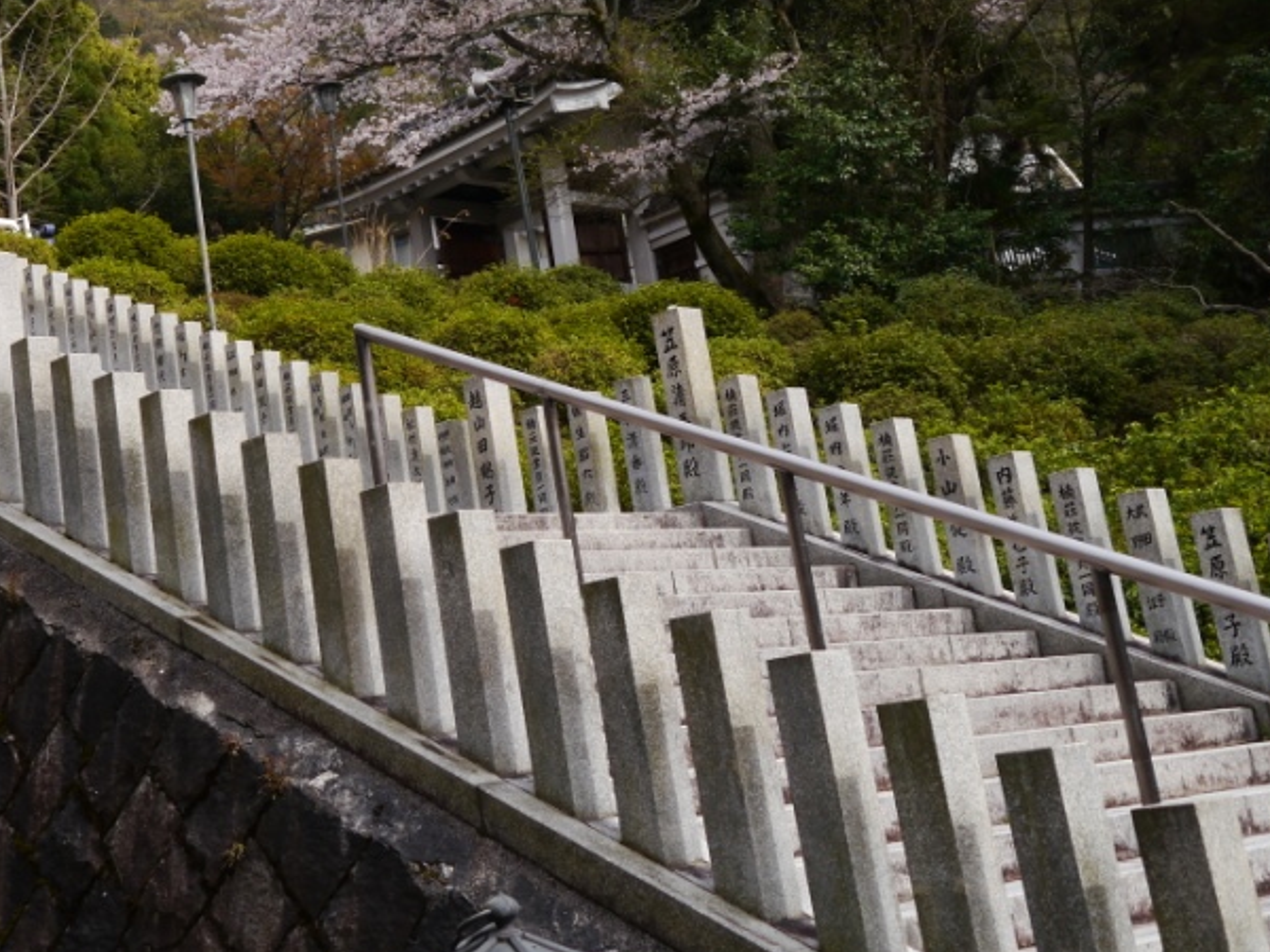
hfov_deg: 32.2
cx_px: 218
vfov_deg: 24.9
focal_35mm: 58
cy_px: 235
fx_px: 2128
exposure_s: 1/250
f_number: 6.3
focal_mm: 17
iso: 160
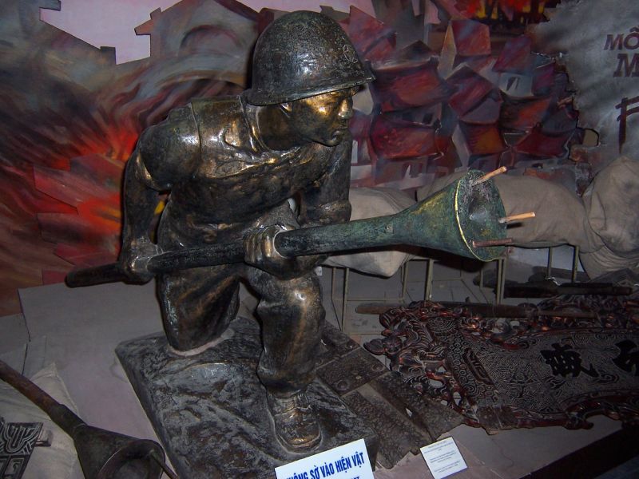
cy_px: 240
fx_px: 609
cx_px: 320
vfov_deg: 42.9
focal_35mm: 33
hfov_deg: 55.4
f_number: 2.8
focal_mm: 5.5
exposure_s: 1/60
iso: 140
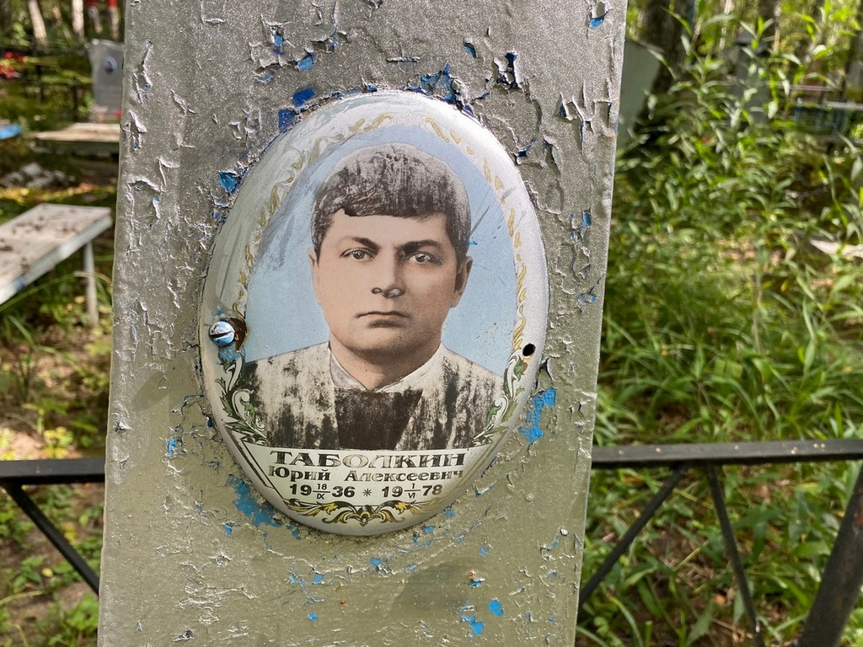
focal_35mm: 26
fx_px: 648
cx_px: 432
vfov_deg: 53.1
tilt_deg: -27.0
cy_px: 324
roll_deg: -1.1
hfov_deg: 67.3
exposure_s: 1/154
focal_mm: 4.25
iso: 32
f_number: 1.8
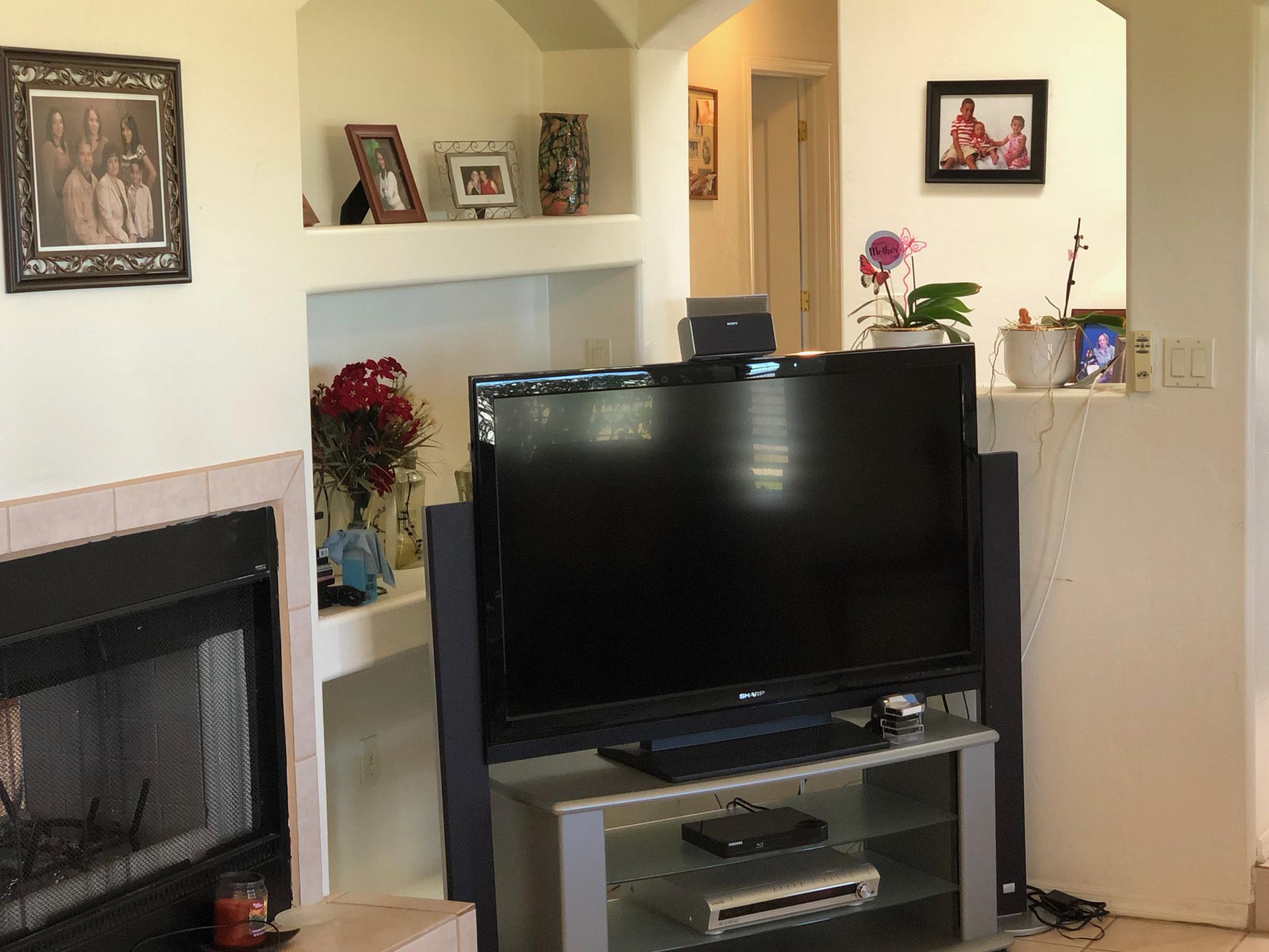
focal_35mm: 67
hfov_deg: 29.0
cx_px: 693
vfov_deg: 21.9
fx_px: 2456
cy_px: 471
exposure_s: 1/40
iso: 80
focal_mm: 6
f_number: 2.4
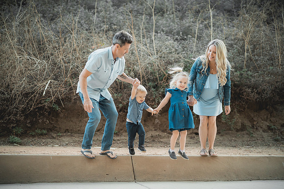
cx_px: 142
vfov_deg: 27.0
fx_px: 395
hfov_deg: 39.6
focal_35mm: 50
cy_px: 94
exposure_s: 1/2000
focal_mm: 50
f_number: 1.4
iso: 800
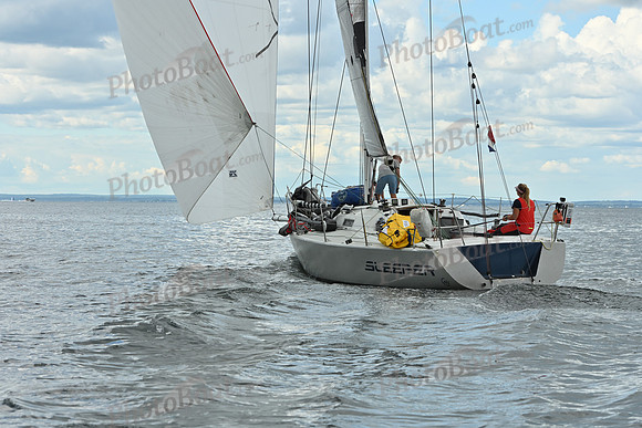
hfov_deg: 20.8
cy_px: 214
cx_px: 321
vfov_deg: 14.0
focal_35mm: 98
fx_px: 1748
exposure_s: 1/800
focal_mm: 98
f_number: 8
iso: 250
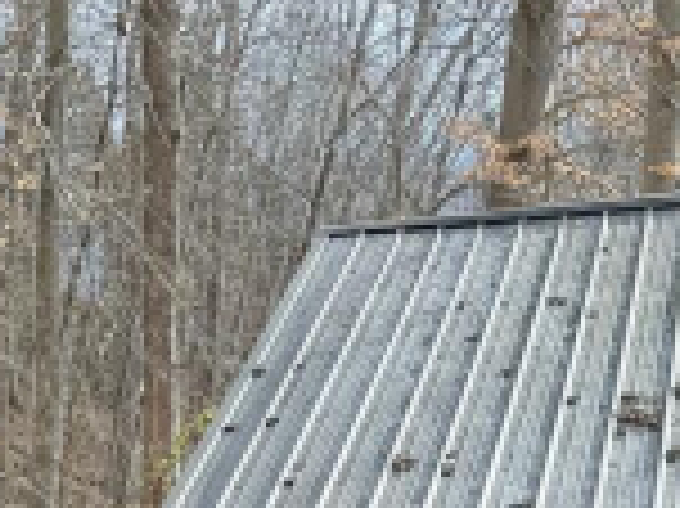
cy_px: 1070
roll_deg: +1.2
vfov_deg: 12.1
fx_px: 2081
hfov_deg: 17.7
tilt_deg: -7.8
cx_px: -128
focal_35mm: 106
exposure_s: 1/612
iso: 80
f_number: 1.78
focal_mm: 6.76
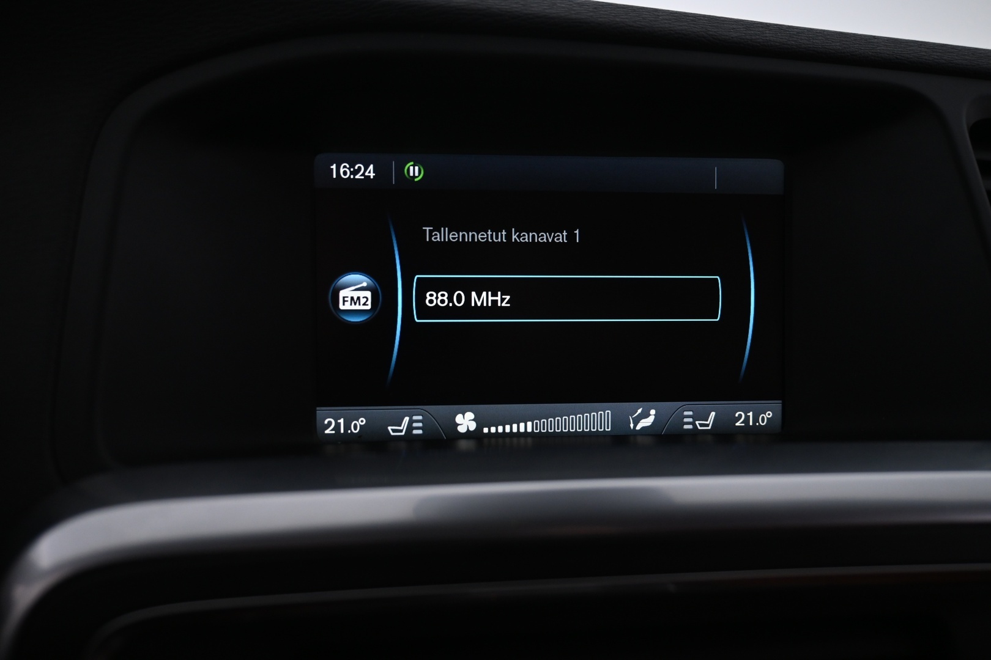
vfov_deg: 44.6
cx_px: 496
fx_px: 805
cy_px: 330
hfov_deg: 63.2
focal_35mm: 29
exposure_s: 1/30
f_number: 3.8
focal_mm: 19.5
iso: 640
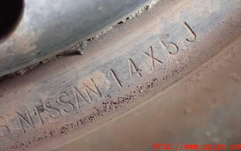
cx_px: 122
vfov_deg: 23.9
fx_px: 355
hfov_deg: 37.5
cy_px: 59
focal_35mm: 54
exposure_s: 1/50
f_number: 3.2
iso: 1600
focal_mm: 9.01
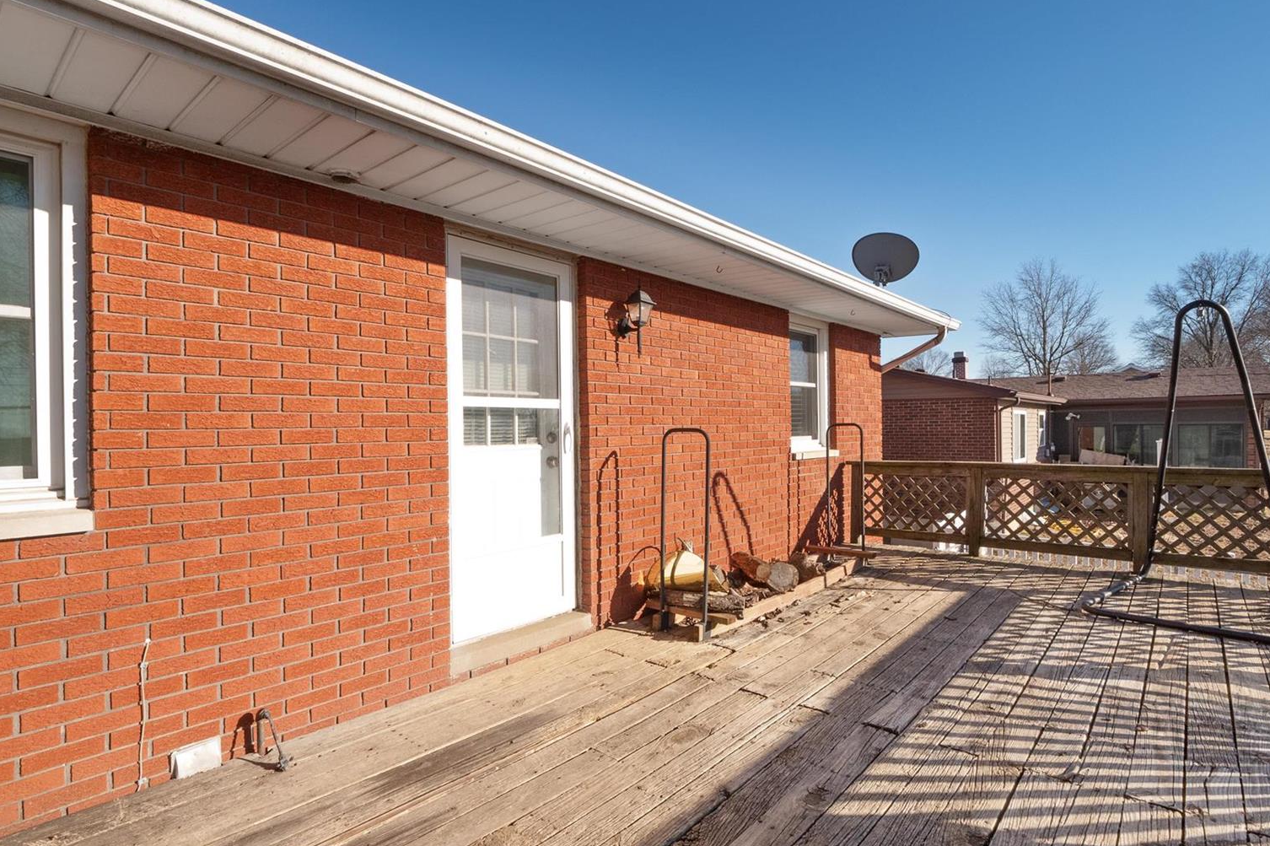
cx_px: 659
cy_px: 434
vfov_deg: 70.4
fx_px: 599
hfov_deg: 93.3
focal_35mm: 17
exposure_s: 1/320
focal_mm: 8
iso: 400
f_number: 10
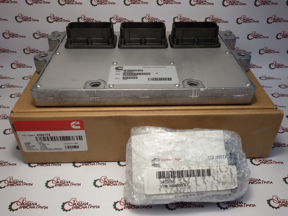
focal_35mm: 31
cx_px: 144
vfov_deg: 45.4
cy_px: 108
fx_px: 258
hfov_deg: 58.4
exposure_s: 1/100
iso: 50
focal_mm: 2.93
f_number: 2.4
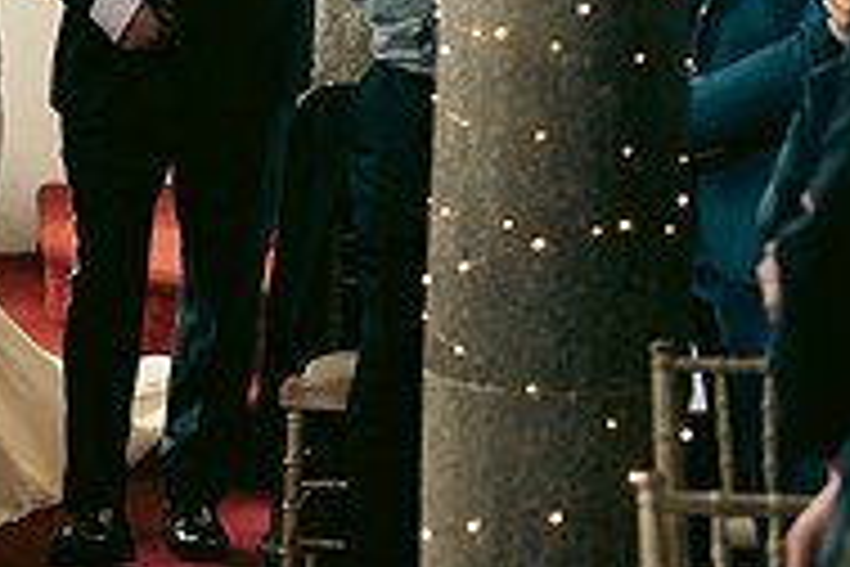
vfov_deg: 6.7
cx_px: -58
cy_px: 16
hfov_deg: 10.0
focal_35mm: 203
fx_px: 4793
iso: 800
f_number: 3.5
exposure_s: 1/160
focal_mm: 66
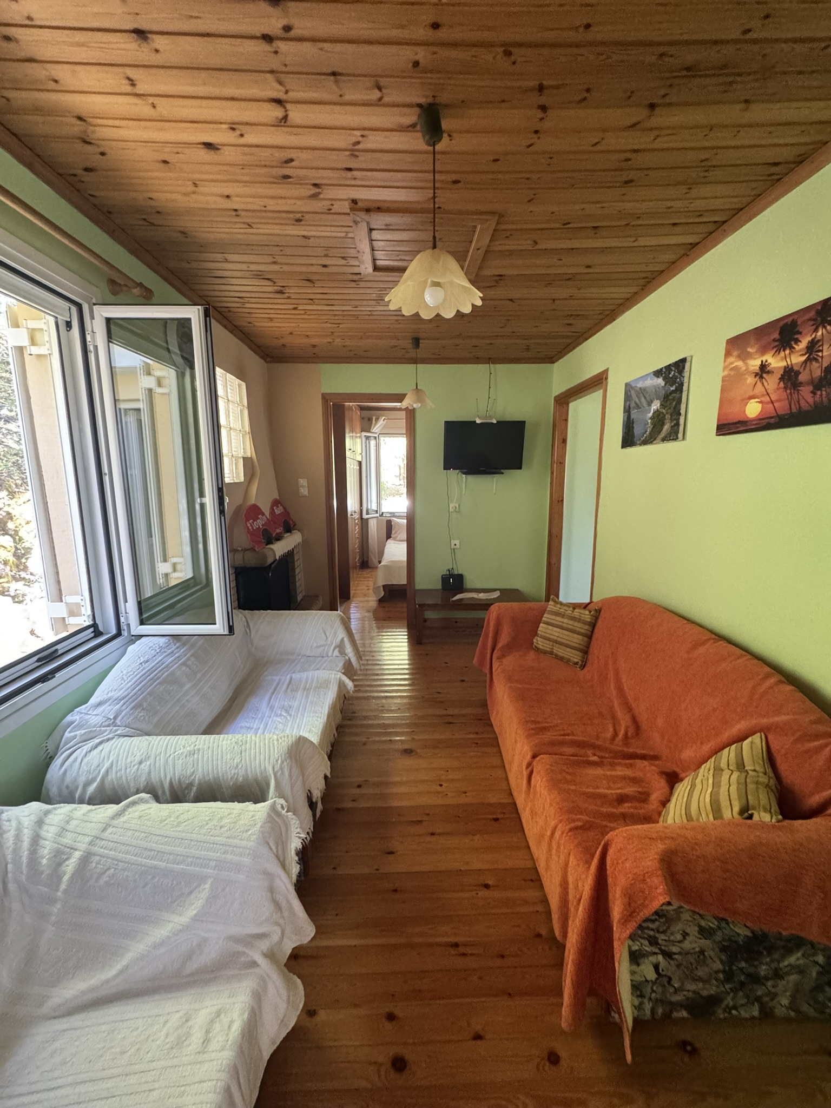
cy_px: 554
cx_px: 416
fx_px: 448
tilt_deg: -8.8
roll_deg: +0.4
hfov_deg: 85.7
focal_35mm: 14
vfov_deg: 102.1
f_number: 2.2
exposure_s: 1/60
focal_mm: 2.22
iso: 640
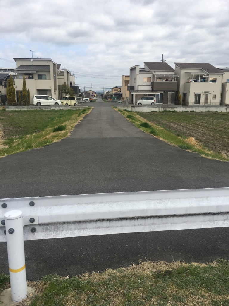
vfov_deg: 61.7
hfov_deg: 48.2
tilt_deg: -12.7
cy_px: 153
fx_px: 256
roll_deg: -2.0
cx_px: 114
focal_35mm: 29
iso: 25
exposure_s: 1/1282
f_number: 2.2
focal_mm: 4.15
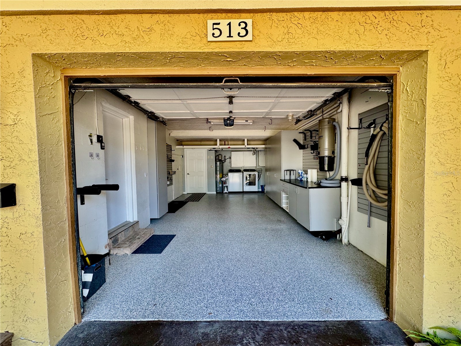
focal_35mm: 14
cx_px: 230
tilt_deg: -3.0
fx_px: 186
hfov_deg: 102.1
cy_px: 173
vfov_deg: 85.7
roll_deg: +0.7
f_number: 2.2
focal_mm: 2.22
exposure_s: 1/120
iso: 125
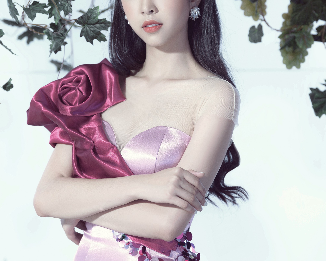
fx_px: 2046
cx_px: 163
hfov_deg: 9.1
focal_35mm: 212
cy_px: 144
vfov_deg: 7.3
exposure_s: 1/160
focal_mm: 150
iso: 100
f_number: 4.5
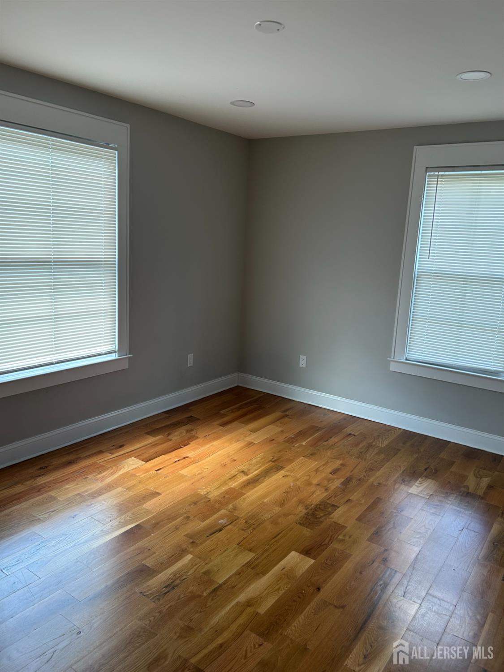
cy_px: 336
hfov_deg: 53.1
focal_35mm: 26
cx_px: 252
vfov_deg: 67.3
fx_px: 505
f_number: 1.5
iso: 80
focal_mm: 5.7
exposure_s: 1/60
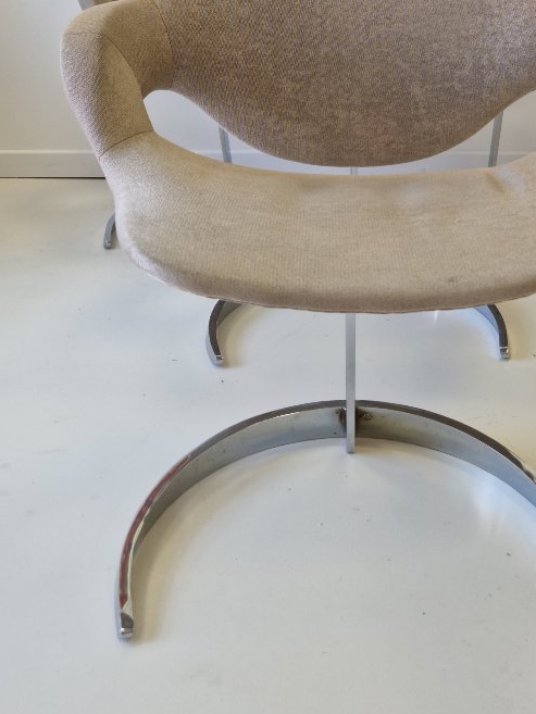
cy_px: 104
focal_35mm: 42
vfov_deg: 42.0
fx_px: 867
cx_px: 323
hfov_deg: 34.2
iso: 50
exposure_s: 1/100
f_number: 1.8
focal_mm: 5.4
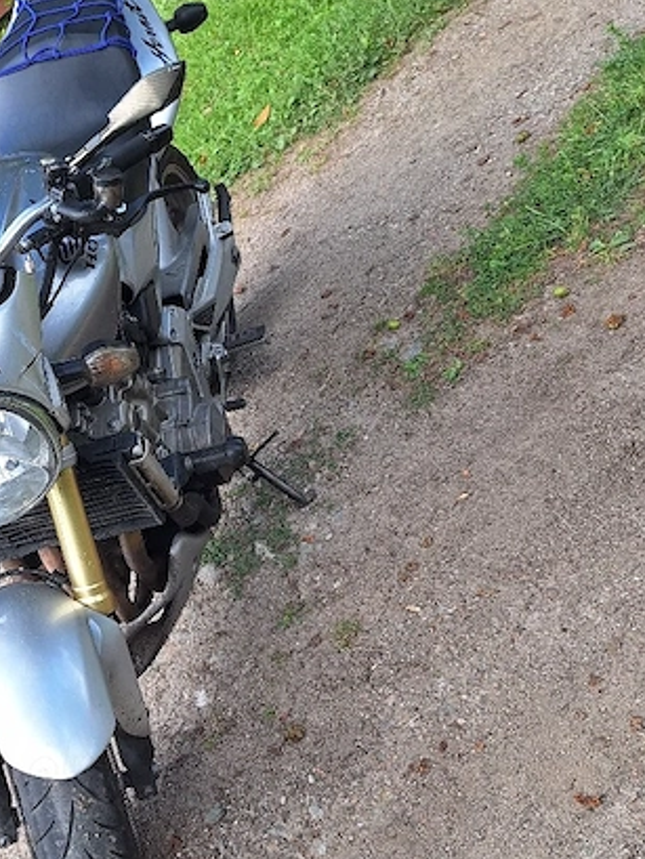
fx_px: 1117
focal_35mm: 45
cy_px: 519
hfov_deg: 31.3
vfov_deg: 41.9
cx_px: 116
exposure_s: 1/435
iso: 40
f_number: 1.8
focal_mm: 5.54
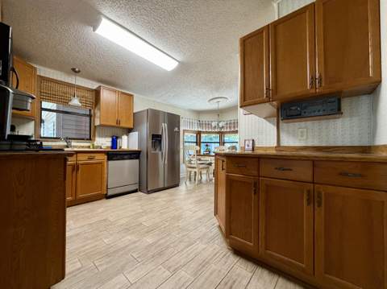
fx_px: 156
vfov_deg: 85.6
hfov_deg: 102.1
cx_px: 194
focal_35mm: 14
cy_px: 144
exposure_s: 1/60
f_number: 2.2
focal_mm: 2.22
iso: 250
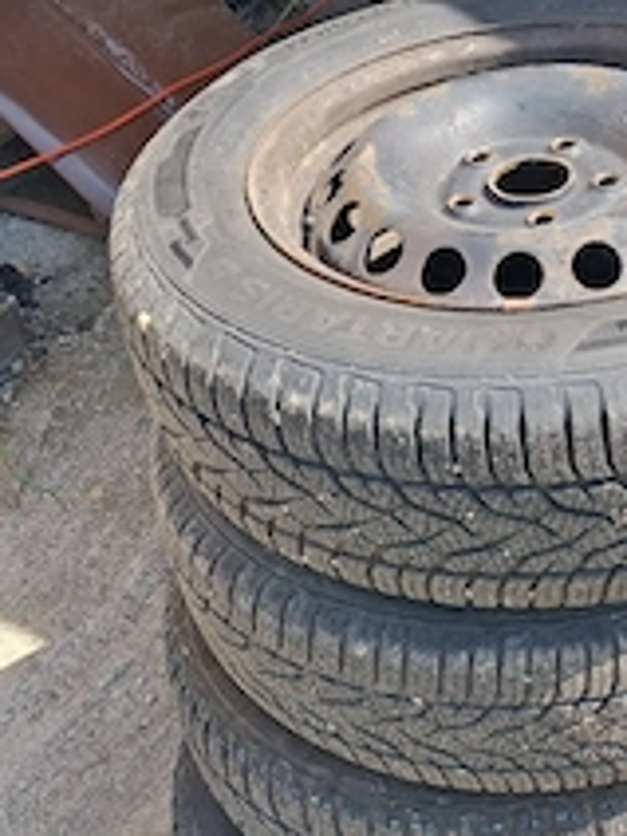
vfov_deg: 37.1
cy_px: 548
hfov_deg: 28.3
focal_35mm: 51
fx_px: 1232
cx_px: 438
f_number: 1.8
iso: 20
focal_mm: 4
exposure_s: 1/303
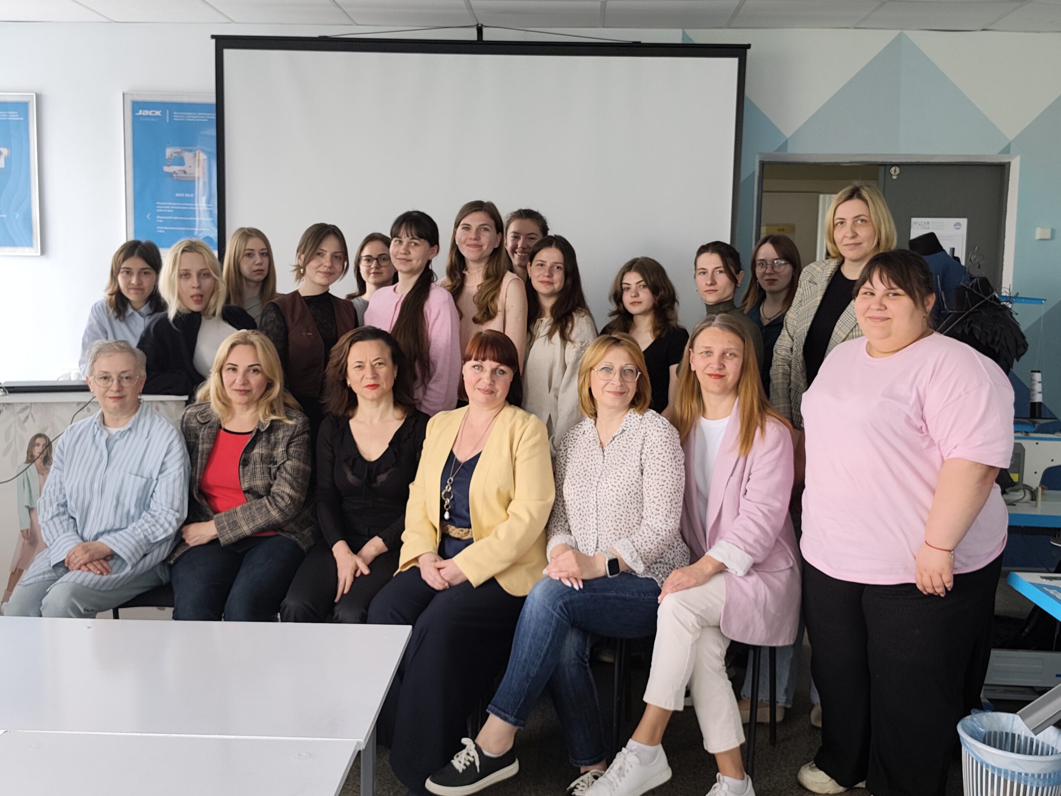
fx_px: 1073
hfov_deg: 52.6
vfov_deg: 40.7
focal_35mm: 35
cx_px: 530
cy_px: 398
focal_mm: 6.07
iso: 250
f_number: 1.7
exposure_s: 1/79.8
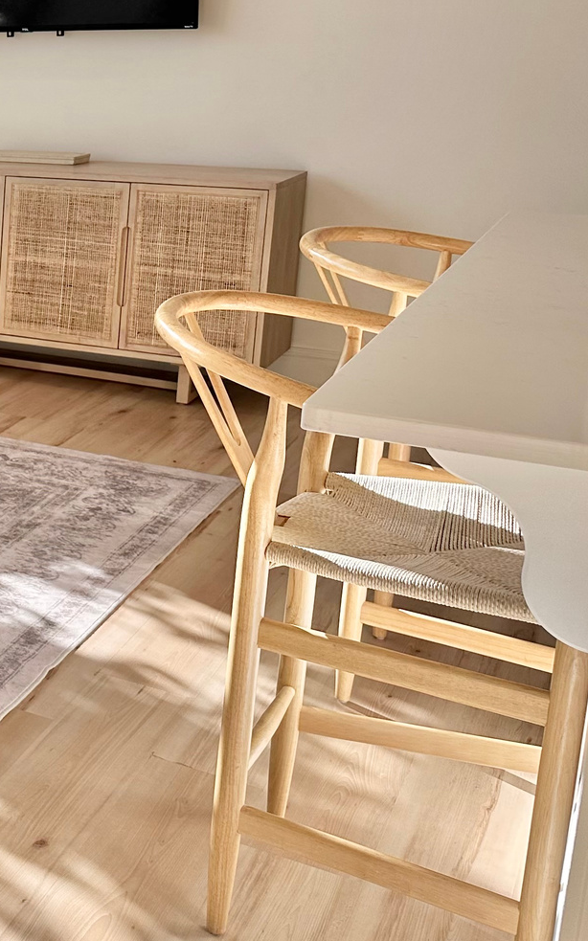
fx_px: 1360
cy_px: 327
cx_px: -355
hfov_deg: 20.1
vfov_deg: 37.8
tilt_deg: -11.7
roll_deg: +0.4
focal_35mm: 53
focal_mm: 6.86
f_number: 1.78
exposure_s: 1/918
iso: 80
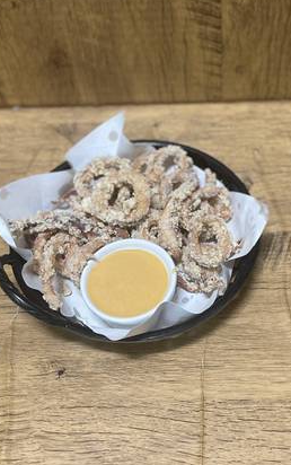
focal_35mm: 49
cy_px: 199
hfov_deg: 26.3
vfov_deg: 40.9
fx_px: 621
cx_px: 167
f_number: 1.6
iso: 320
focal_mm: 5.1
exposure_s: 1/60
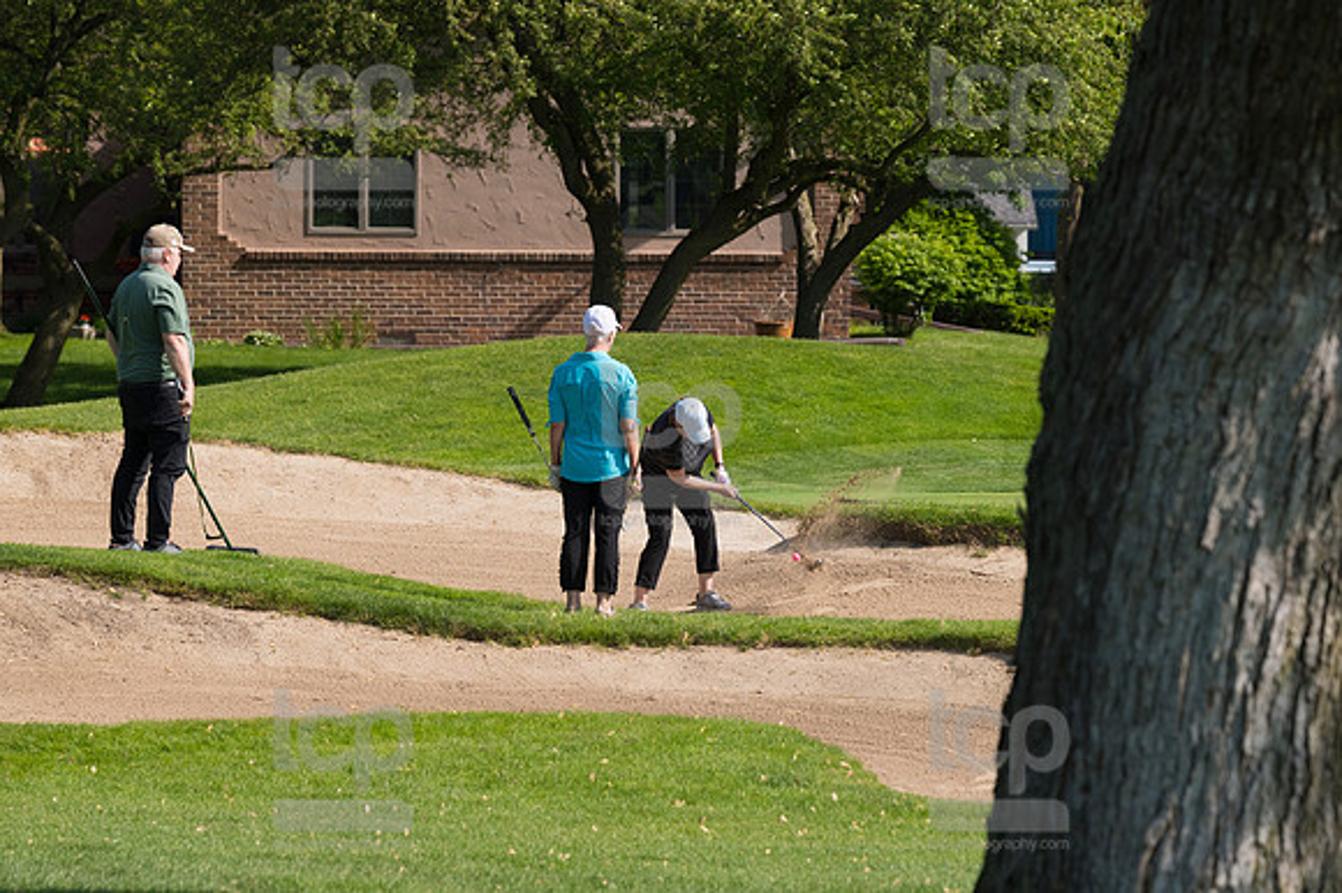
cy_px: 446
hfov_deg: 6.9
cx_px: 671
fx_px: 11177
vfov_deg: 4.6
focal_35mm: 300
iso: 320
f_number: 5.6
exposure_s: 1/1600
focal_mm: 200
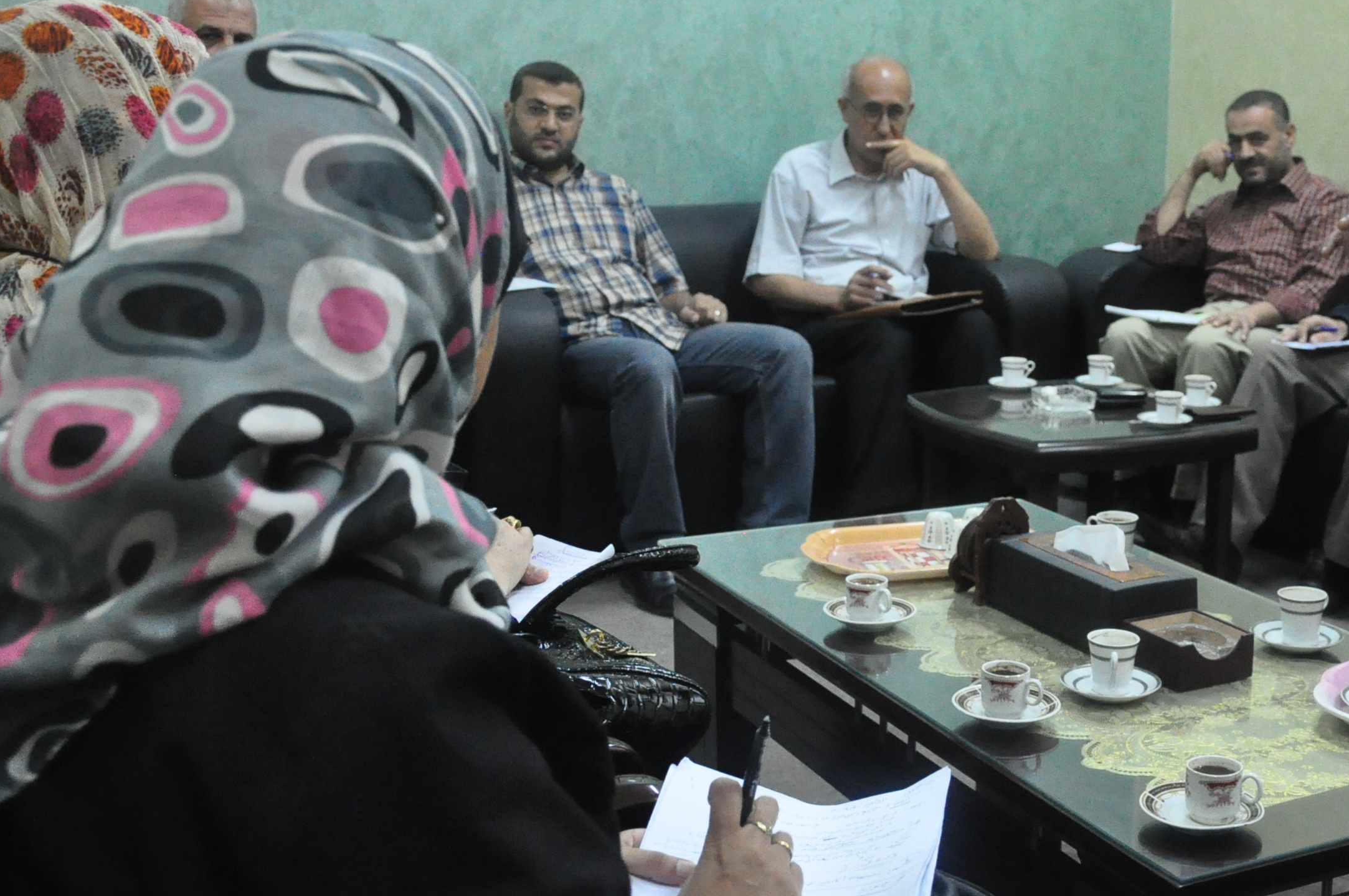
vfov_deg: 27.4
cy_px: 370
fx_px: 1834
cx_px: 881
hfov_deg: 40.0
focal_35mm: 49
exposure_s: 1/80
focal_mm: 22
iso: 3200
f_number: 4.5
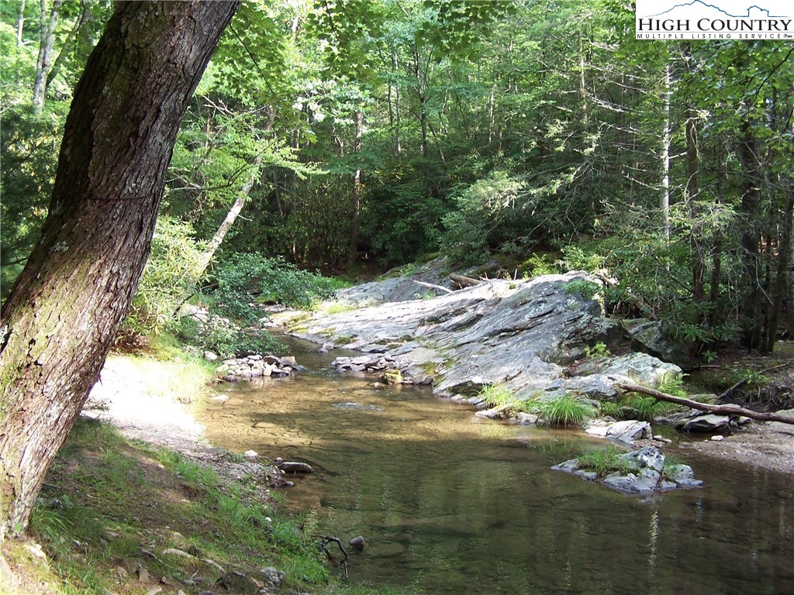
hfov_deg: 49.0
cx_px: 397
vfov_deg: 37.7
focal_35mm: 38
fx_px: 872
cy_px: 298
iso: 80
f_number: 2.8
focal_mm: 6.3
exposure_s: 1/60
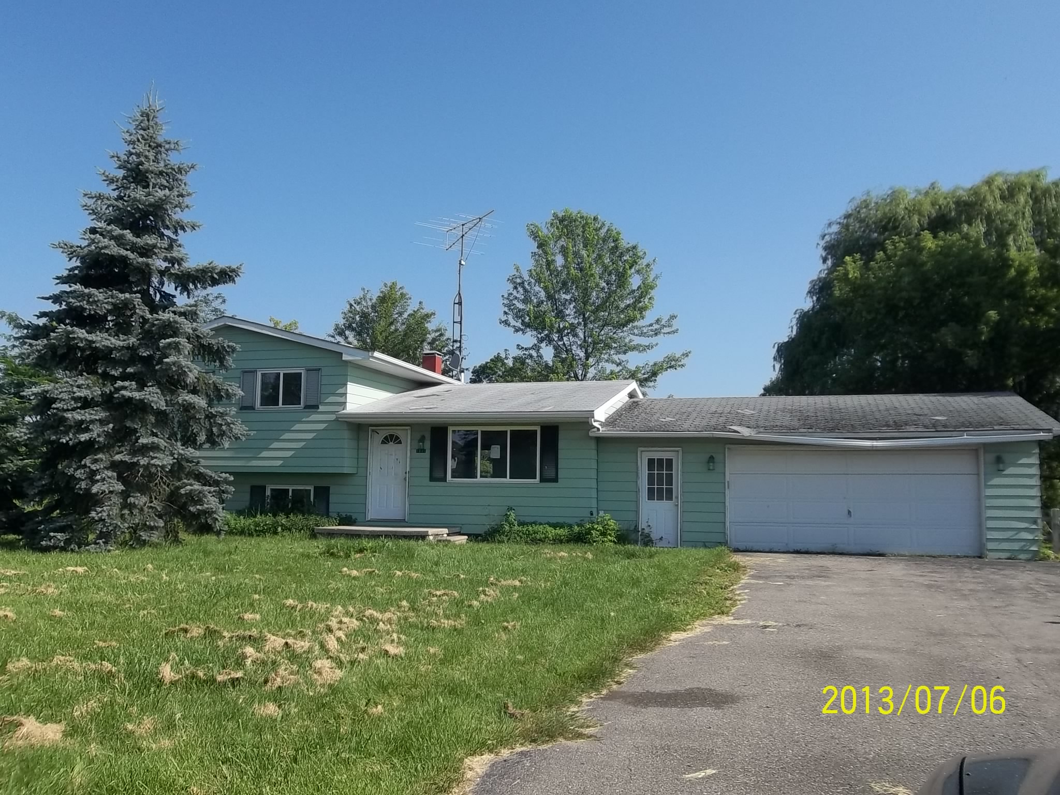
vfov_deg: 44.2
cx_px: 530
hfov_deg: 56.8
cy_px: 398
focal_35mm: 32
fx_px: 980
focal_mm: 5.7
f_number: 9.4
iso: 80
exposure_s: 1/160
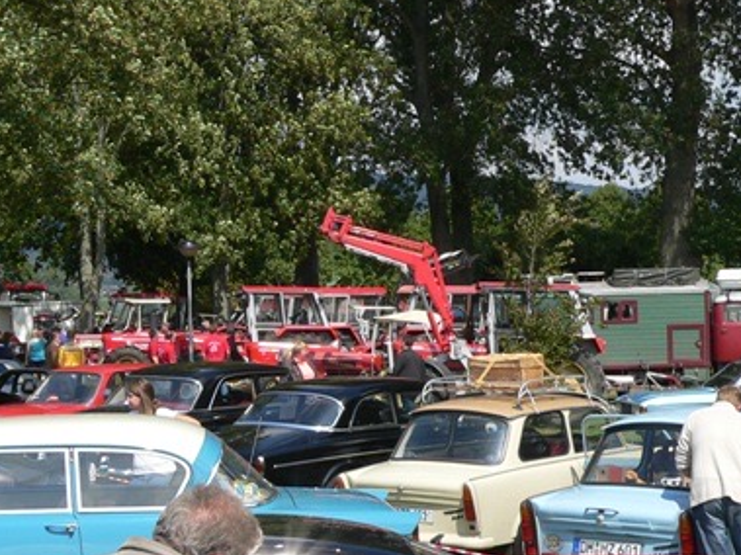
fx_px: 1626
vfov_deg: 19.3
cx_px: 334
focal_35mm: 76
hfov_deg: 25.7
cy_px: 340
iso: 80
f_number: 4.6
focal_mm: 6
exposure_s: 1/500
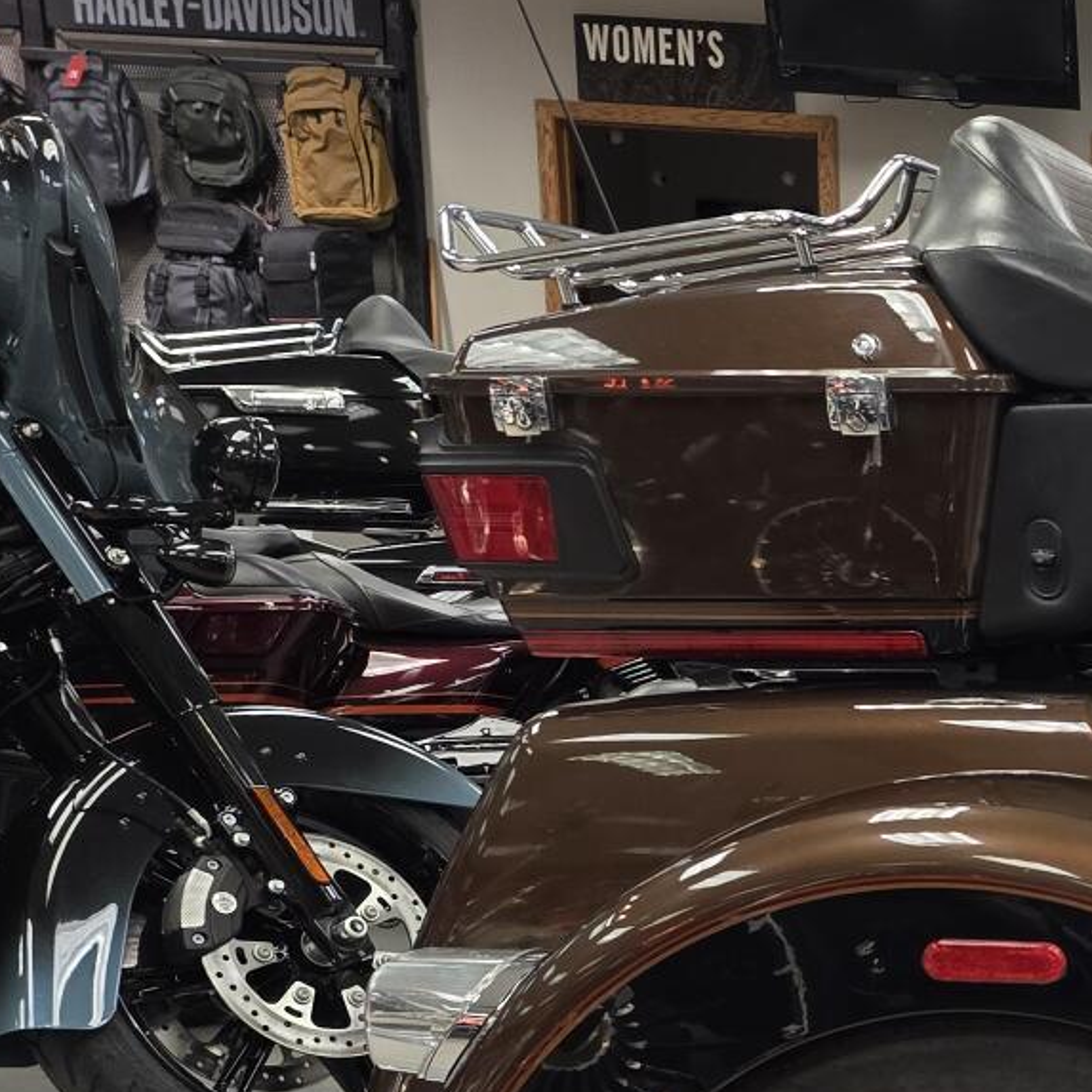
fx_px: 2534
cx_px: 1824
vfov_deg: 23.5
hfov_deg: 19.6
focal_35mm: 71
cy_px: 1021
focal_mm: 6.25
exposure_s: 1/120
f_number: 1.7
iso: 200
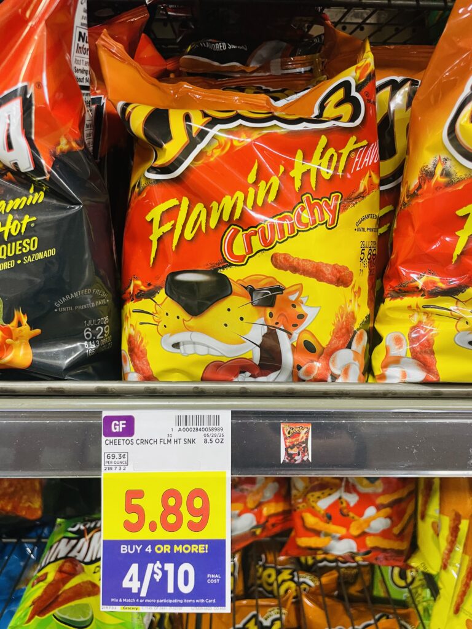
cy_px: 314
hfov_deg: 53.1
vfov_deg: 67.3
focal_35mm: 26
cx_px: 236
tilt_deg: -21.7
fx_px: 473
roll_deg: -0.6
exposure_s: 1/60
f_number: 1.6
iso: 160
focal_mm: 4.2
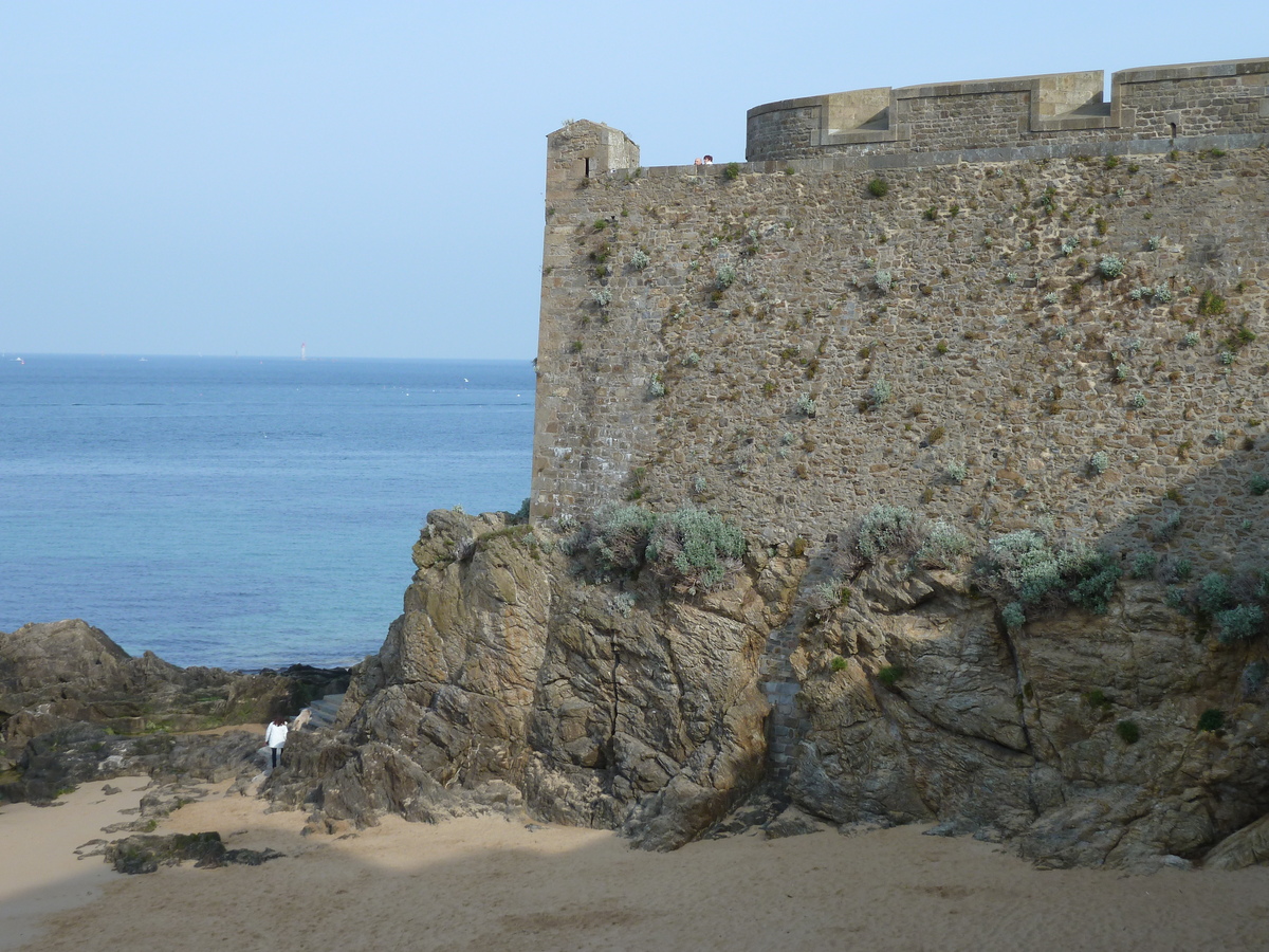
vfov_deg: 21.9
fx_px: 2456
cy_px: 476
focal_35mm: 67
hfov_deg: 29.0
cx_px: 634
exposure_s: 1/400
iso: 80
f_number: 4.1
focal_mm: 11
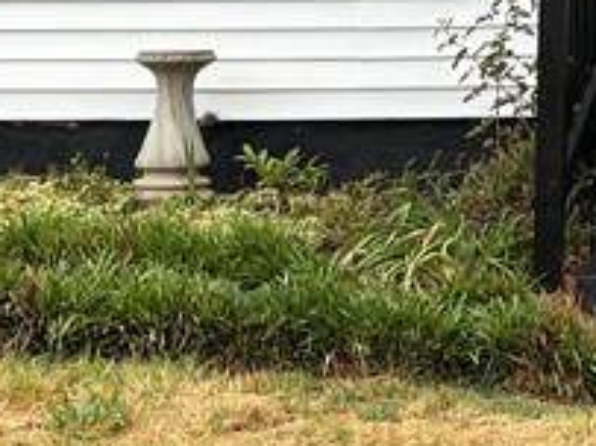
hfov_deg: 14.2
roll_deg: +0.8
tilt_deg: +7.1
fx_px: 2254
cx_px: 854
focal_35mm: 131
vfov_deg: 10.5
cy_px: -414
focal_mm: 5.96
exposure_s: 1/973
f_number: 1.6
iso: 64
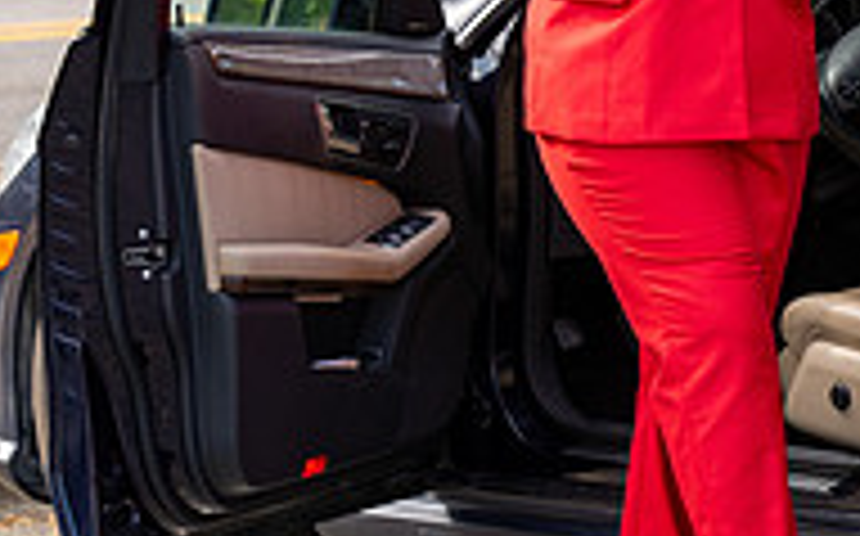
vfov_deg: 5.5
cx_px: 671
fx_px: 5620
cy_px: 180
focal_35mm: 240
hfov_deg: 8.7
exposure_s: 1/200
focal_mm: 100
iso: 250
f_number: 6.3
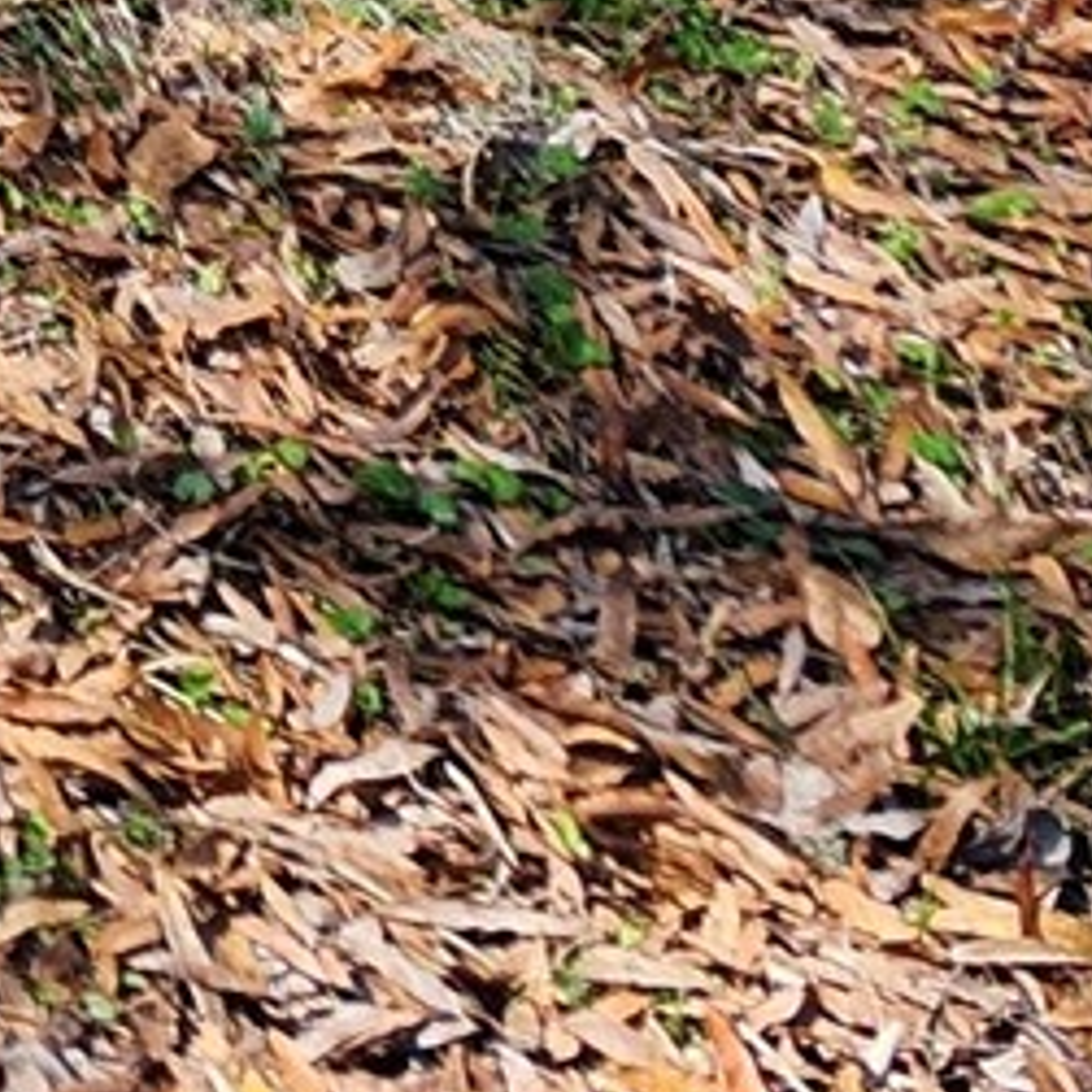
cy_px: -2880
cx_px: -2154
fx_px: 5925
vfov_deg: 7.9
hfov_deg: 8.7
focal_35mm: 166
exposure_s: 1/456
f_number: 1.8
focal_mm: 5.54
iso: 25
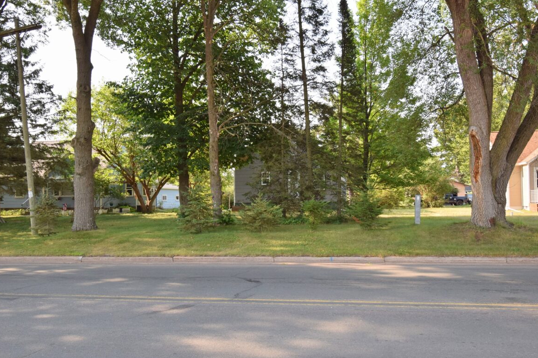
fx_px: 463
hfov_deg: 60.3
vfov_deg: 42.3
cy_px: 179
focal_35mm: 31
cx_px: 265
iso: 320
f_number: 9
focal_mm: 20
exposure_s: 1/200
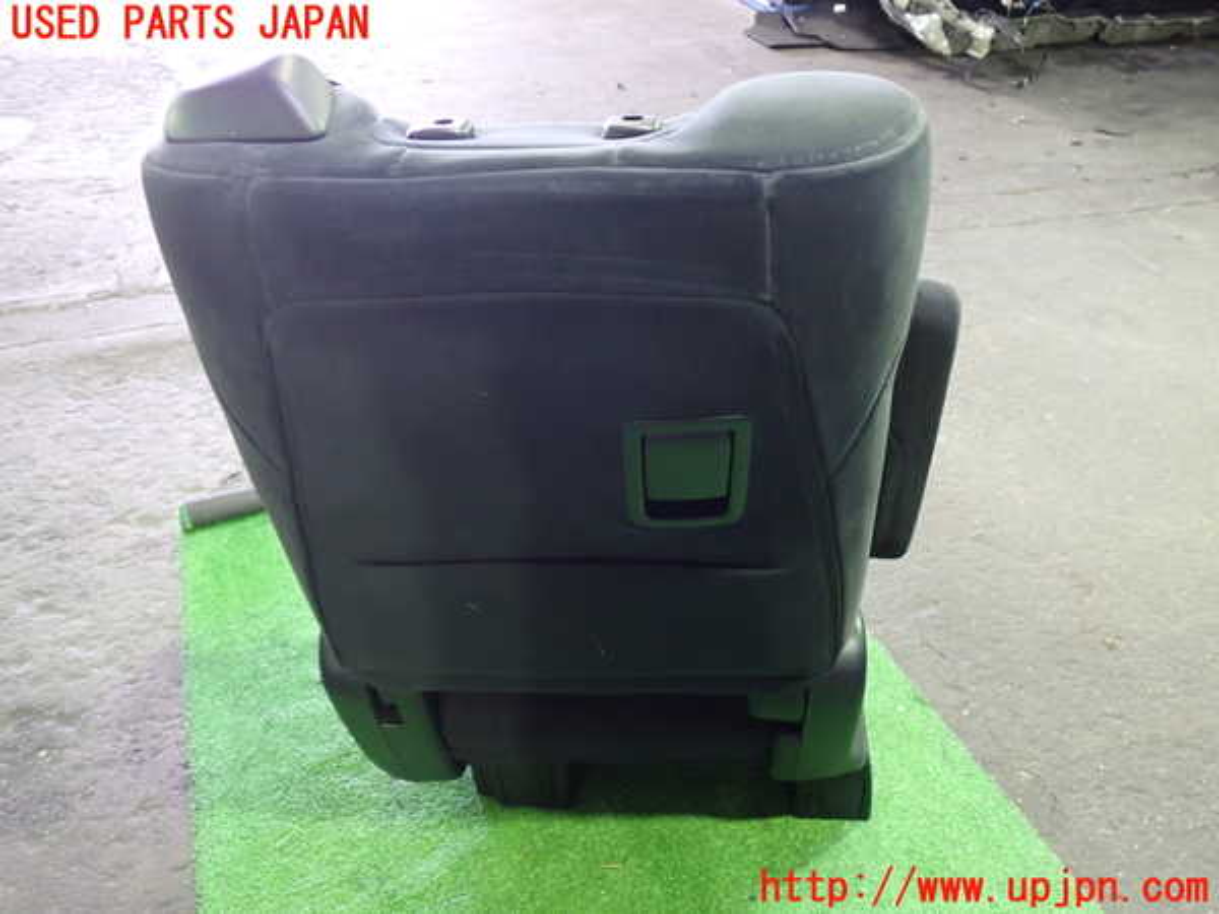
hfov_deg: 60.0
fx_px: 1056
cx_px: 610
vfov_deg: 46.8
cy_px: 457
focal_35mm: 30
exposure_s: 1/15
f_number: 2.3
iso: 800
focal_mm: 5.4
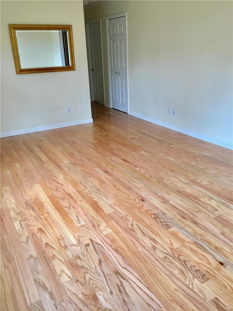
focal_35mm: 29
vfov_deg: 61.7
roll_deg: +1.4
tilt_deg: -20.7
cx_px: 116
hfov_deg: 48.2
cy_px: 156
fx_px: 260
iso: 80
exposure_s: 1/30
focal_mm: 4.15
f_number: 2.2
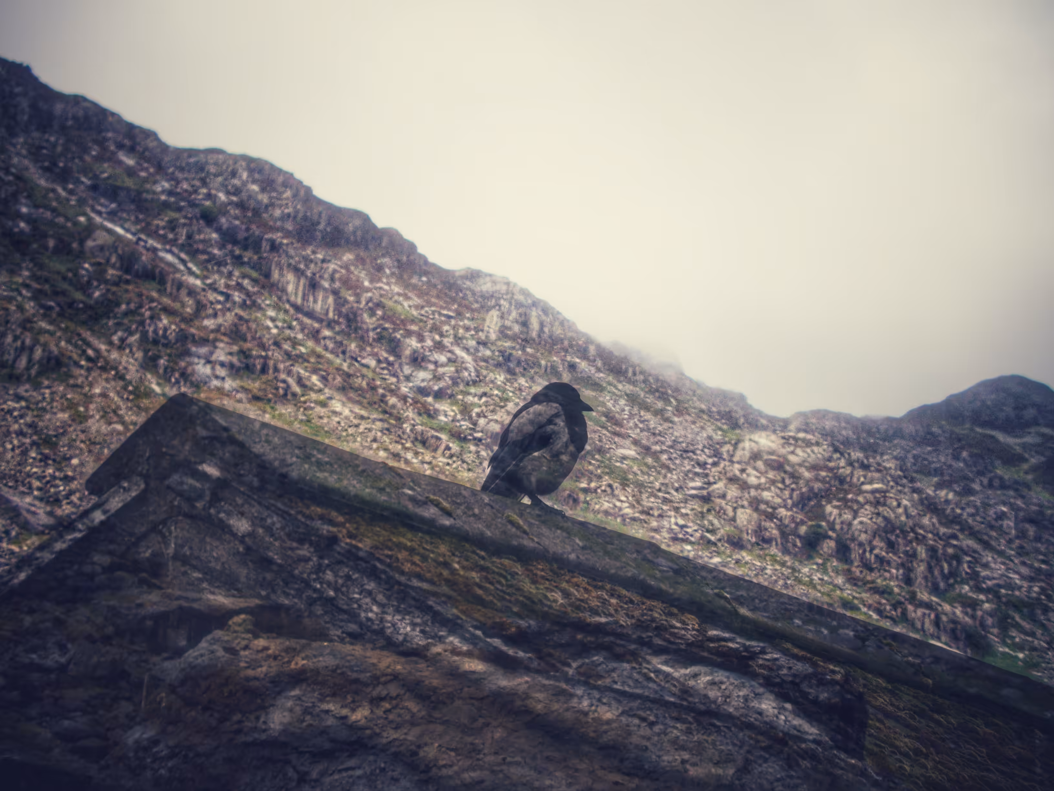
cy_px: 396
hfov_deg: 50.1
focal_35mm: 37
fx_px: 1127
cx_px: 527
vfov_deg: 38.7
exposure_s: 1/125
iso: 89
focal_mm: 6.2
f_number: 2.8
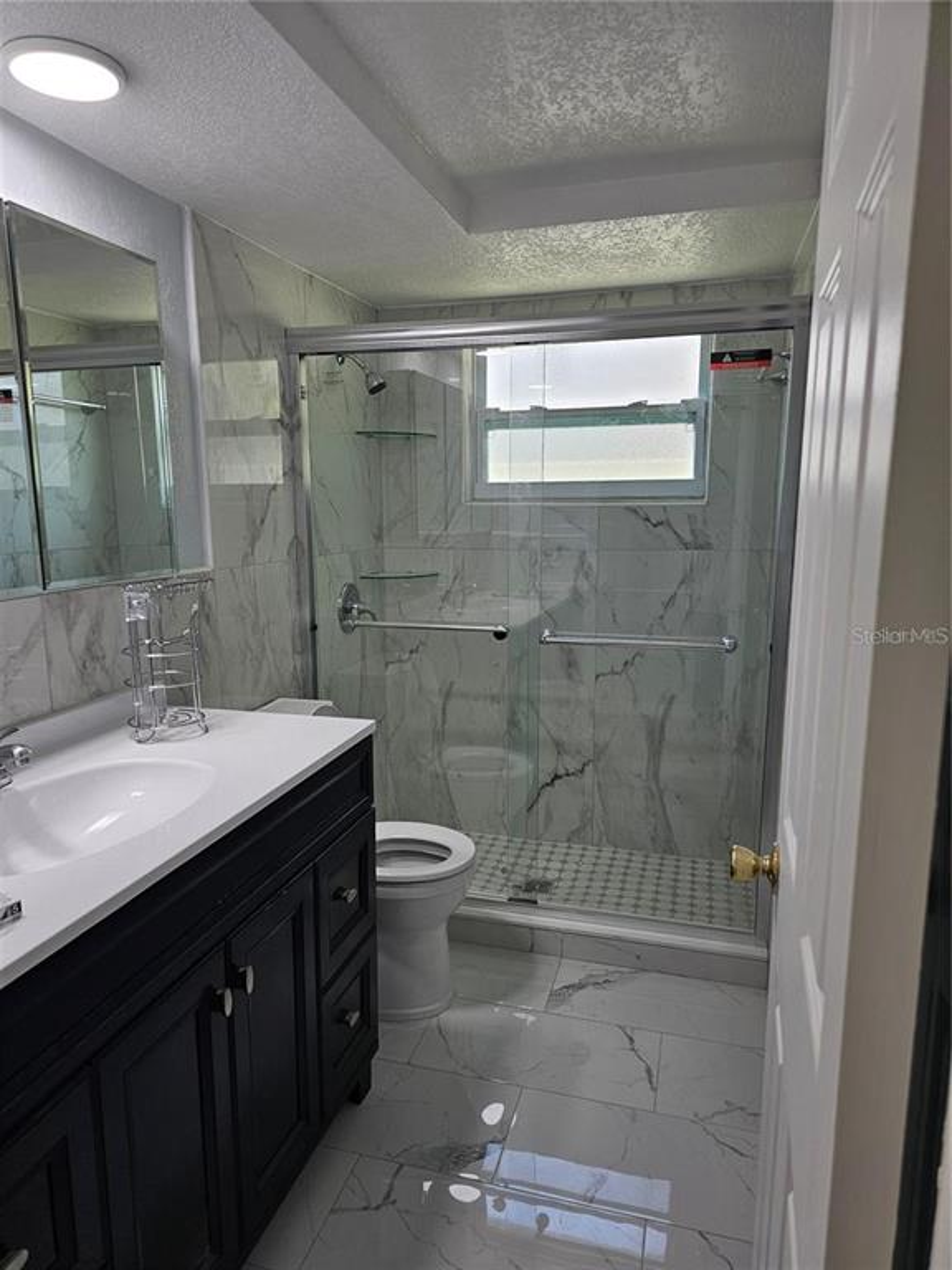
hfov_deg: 58.9
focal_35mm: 23
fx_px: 843
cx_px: 476
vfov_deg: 73.9
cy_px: 635
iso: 64
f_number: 1.7
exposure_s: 1/120
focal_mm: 6.3
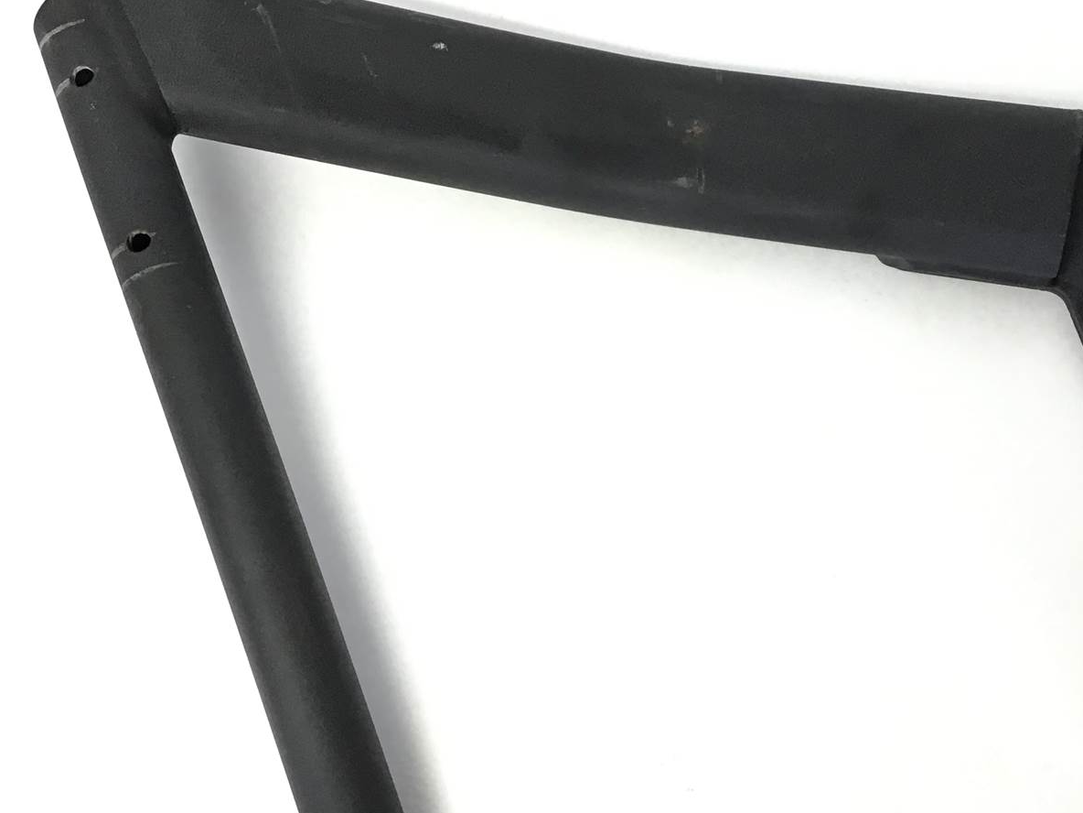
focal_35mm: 47
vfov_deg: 30.9
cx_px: 633
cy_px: 425
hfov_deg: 40.3
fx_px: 1470
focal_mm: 3.3
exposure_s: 1/30
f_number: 2.4
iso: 40
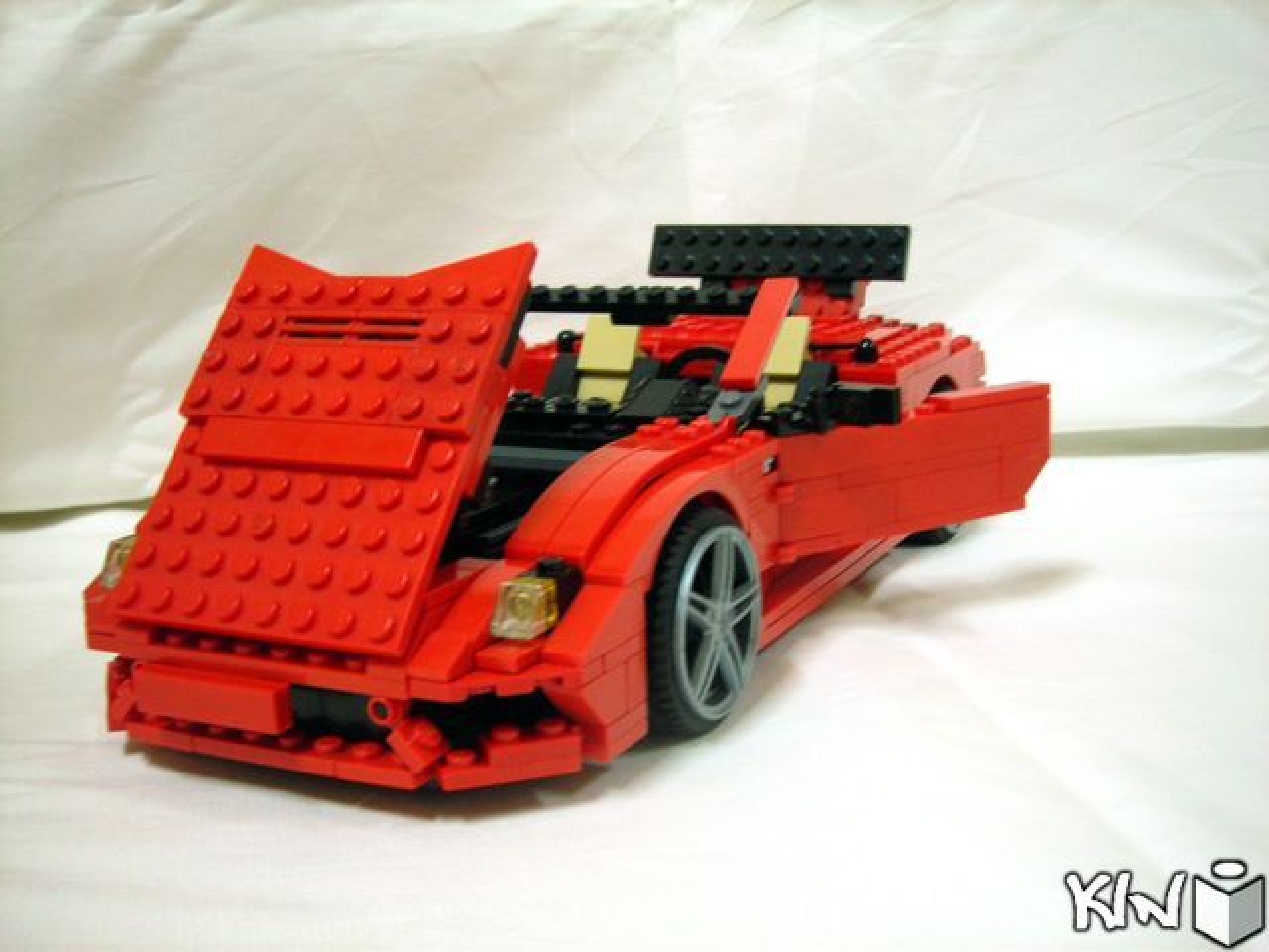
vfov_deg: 30.9
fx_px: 1723
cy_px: 476
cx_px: 634
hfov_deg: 40.4
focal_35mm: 47
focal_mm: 7.8
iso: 166
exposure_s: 1/3.9
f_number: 3.4
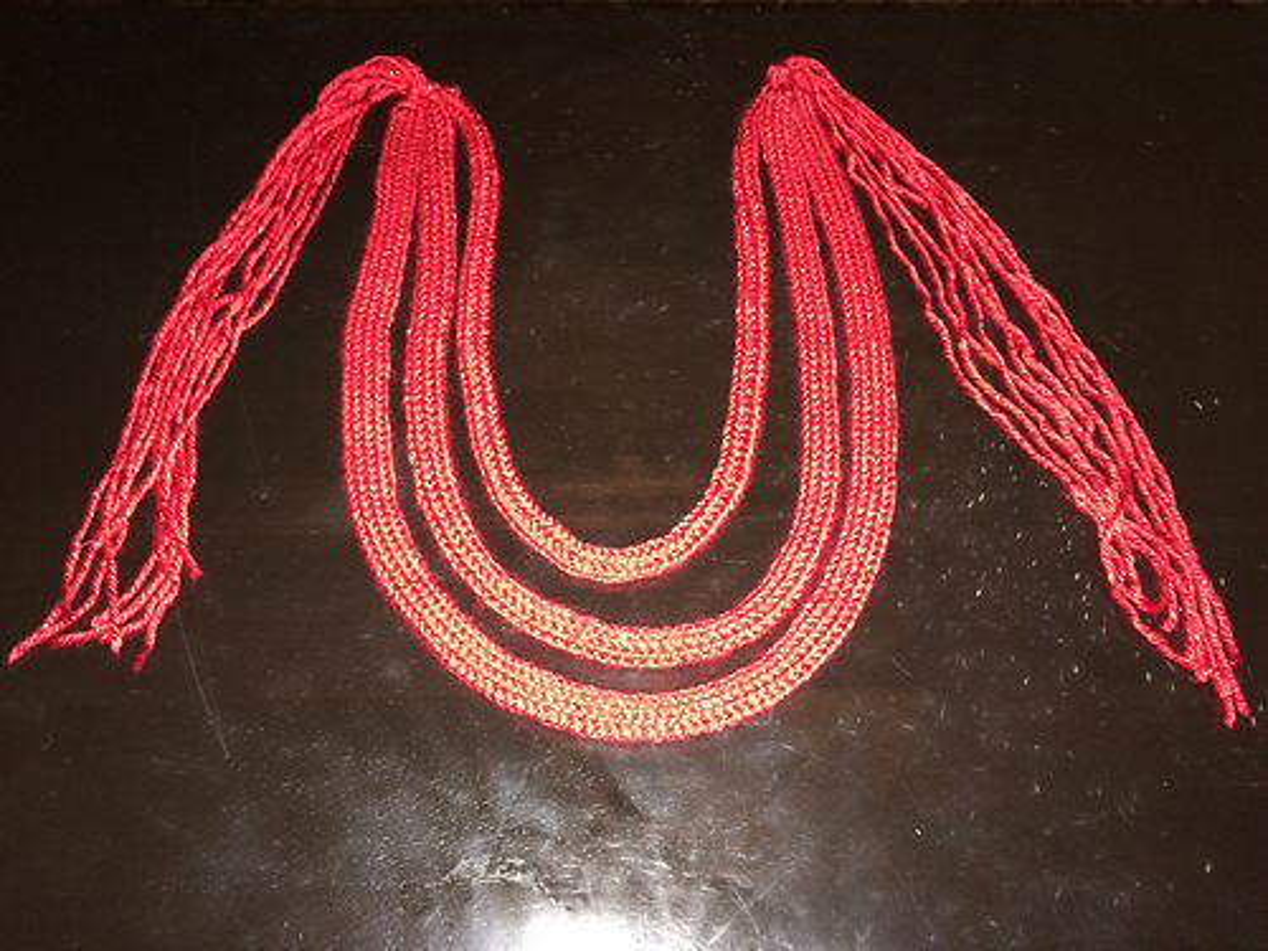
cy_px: 476
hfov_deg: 61.7
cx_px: 634
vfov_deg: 48.2
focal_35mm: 29
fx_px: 1062
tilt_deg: -61.6
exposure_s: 1/16
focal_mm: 4.15
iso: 250
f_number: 2.2
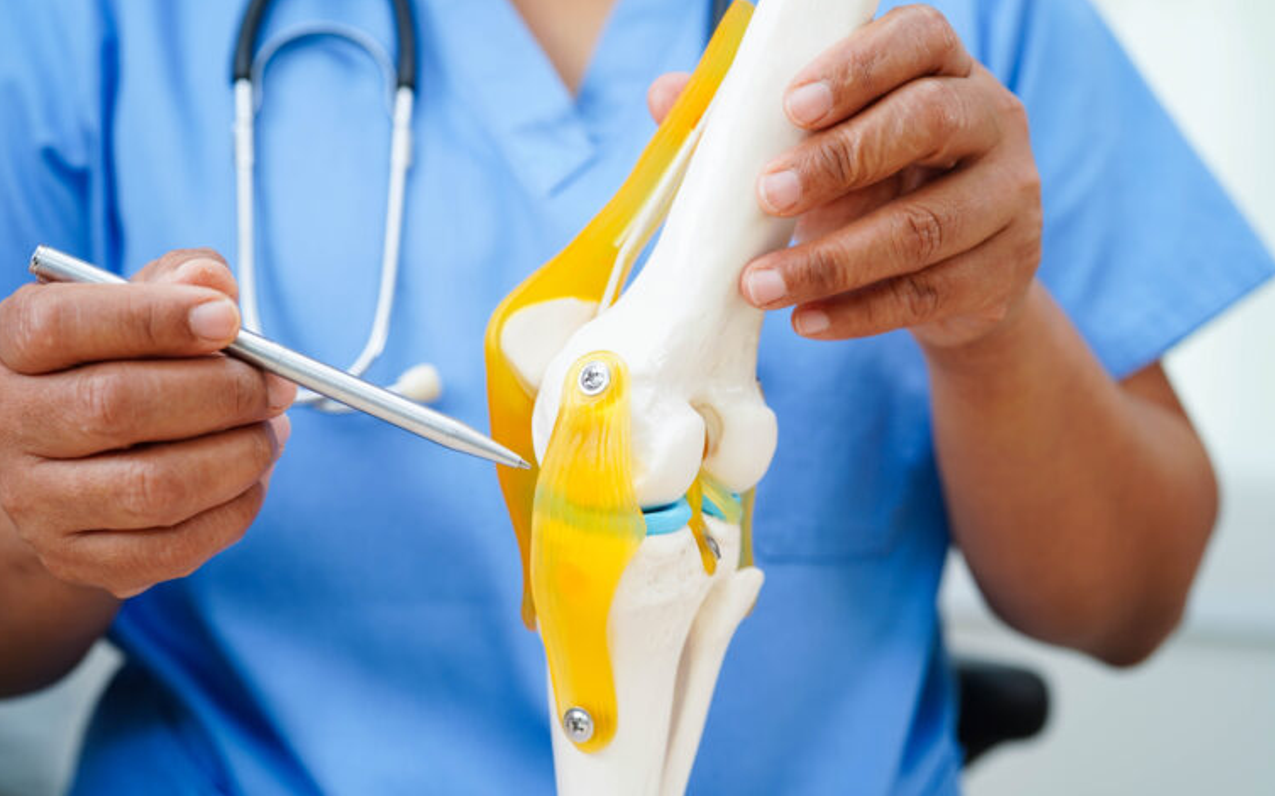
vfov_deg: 24.8
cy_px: 376
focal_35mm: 52
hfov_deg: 38.9
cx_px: 632
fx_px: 1806
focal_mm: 50
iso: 400
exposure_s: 1/100
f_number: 3.2
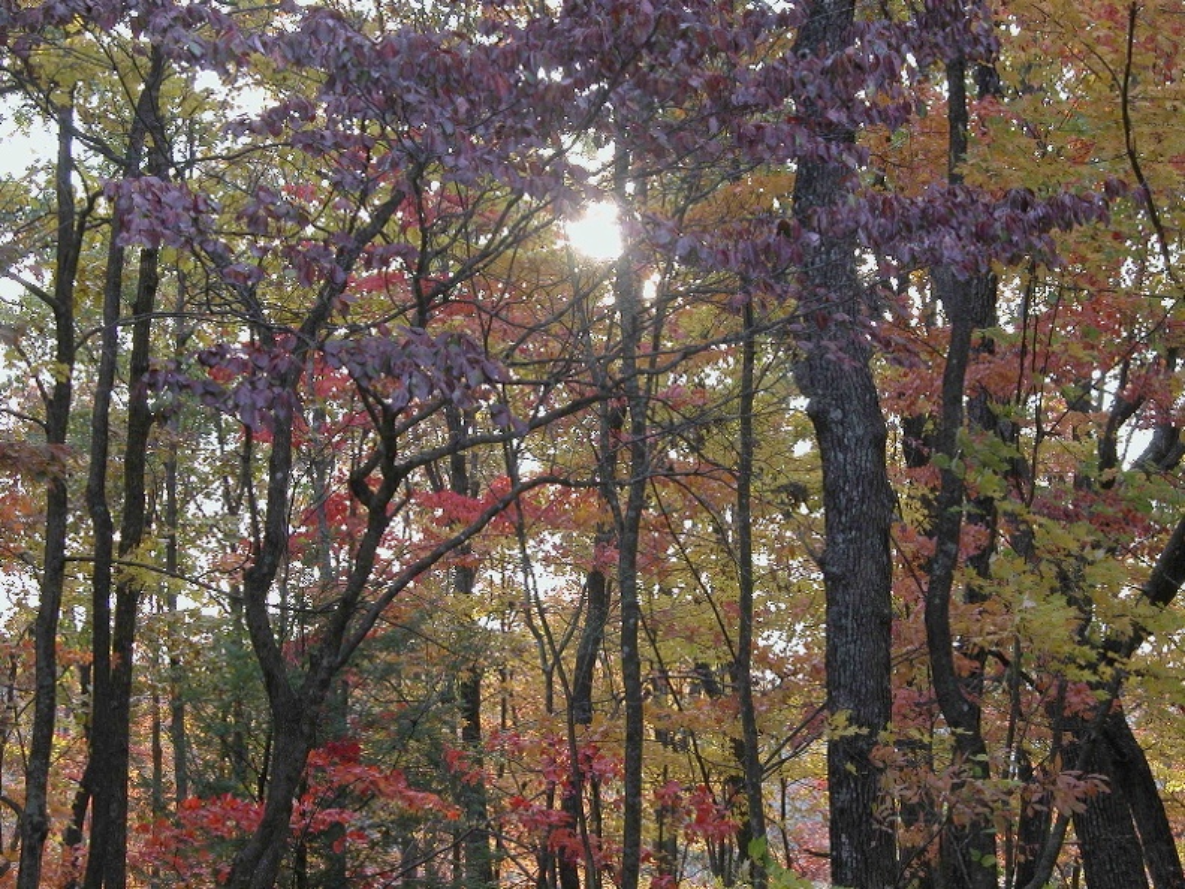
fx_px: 3629
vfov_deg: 14.0
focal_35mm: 106
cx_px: 592
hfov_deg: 18.5
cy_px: 444
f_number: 4.6
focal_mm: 27.3
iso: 200
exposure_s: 1/60
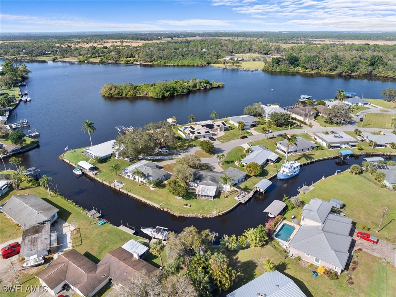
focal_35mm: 24
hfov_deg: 71.6
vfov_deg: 56.7
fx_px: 274
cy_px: 148
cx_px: 198
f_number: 2.8
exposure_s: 1/1000
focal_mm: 12.29
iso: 110
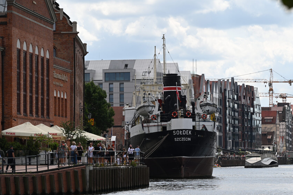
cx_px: 185
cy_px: 140
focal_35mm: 182
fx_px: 1481
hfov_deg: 11.3
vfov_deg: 7.5
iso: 100
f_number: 6.3
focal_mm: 120
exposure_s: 1/640
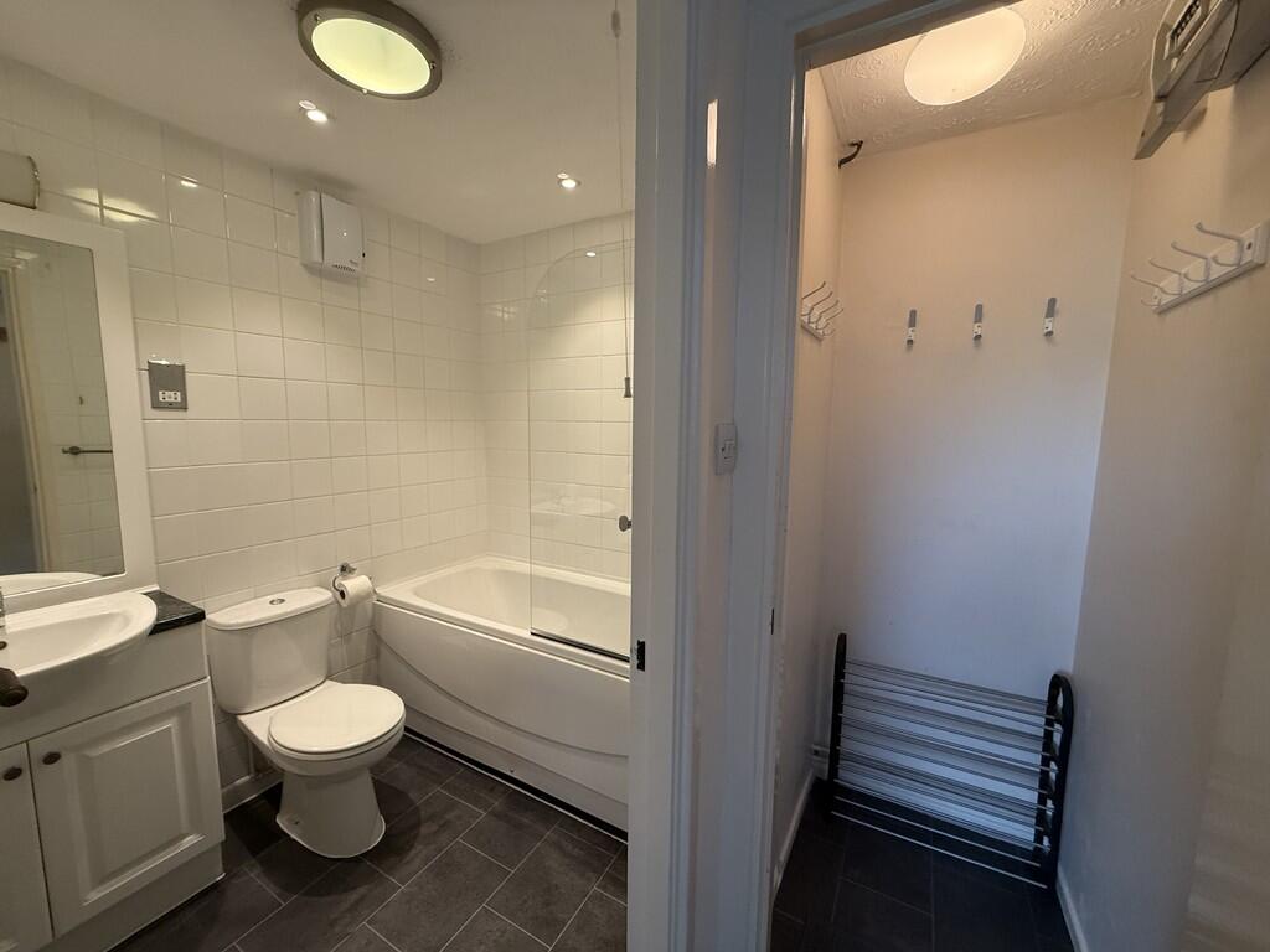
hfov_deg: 102.1
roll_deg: -0.7
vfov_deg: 85.7
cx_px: 635
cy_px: 476
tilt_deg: -6.0
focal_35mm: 14
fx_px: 514
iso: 250
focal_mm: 2.22
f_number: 2.2
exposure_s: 1/100
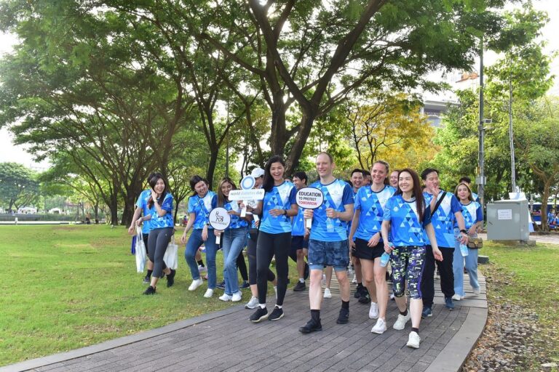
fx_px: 481
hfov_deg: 60.3
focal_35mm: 31
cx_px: 280
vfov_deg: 42.3
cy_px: 186
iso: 640
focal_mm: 31
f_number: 6.3
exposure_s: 1/200
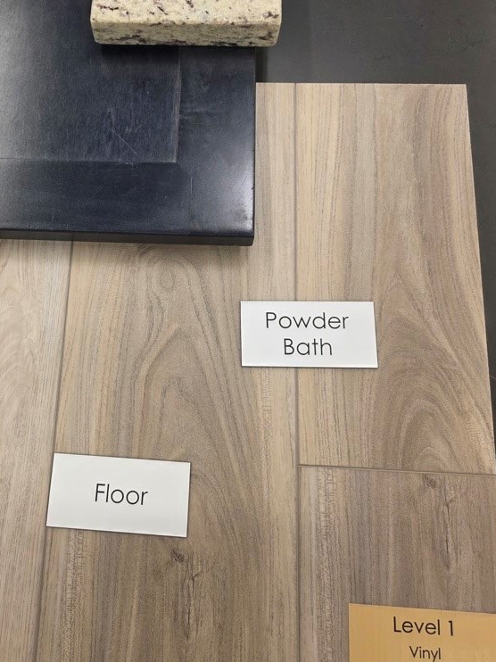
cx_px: 169
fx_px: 593
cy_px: 276
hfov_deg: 44.8
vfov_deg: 58.0
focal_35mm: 31
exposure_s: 1/120
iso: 125
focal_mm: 6.3
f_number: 1.7
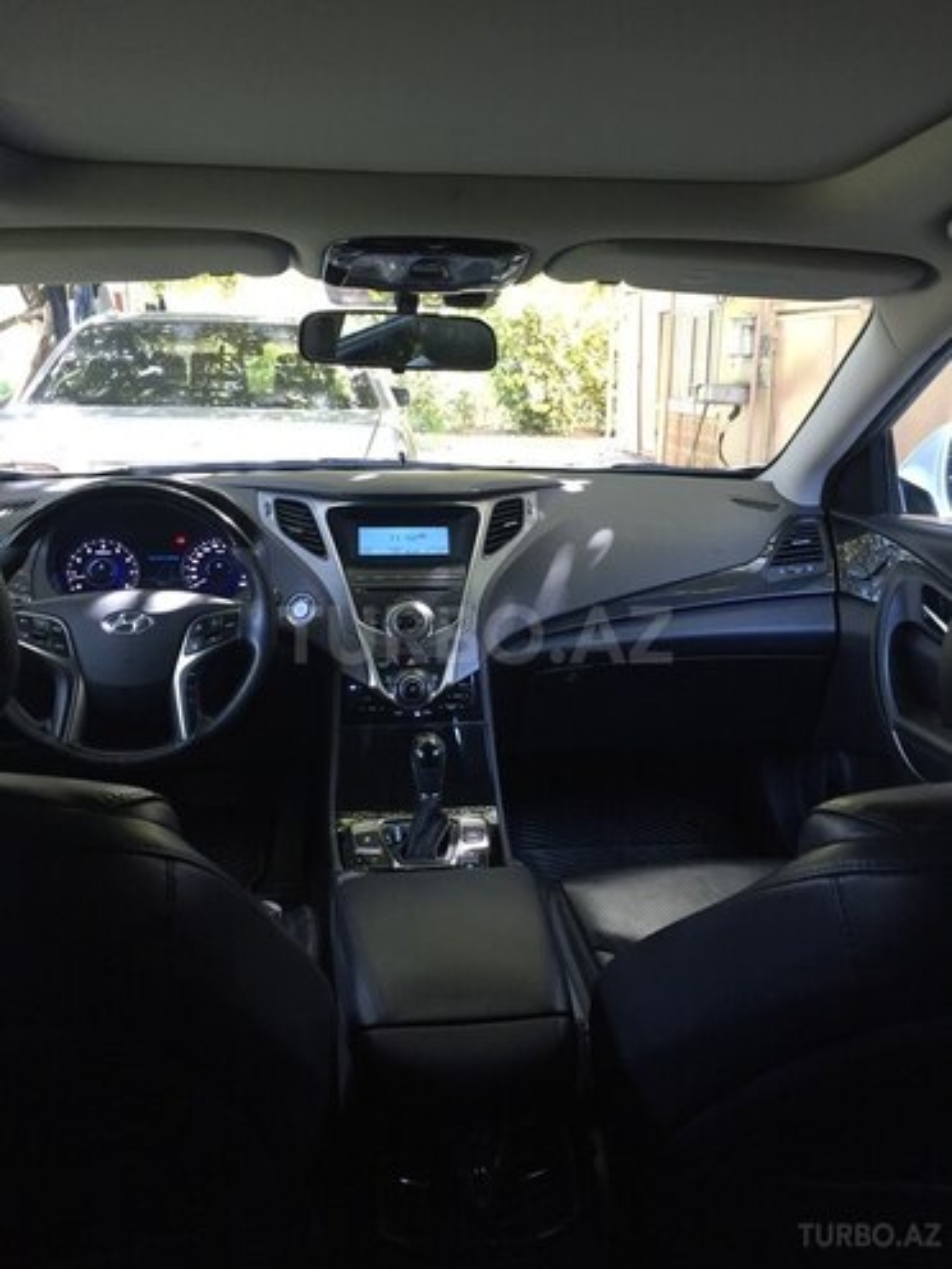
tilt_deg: -14.6
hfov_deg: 48.2
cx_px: 476
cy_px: 634
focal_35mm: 29
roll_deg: +0.3
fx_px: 1063
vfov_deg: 61.7
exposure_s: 1/33
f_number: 2.2
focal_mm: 4.15
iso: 80
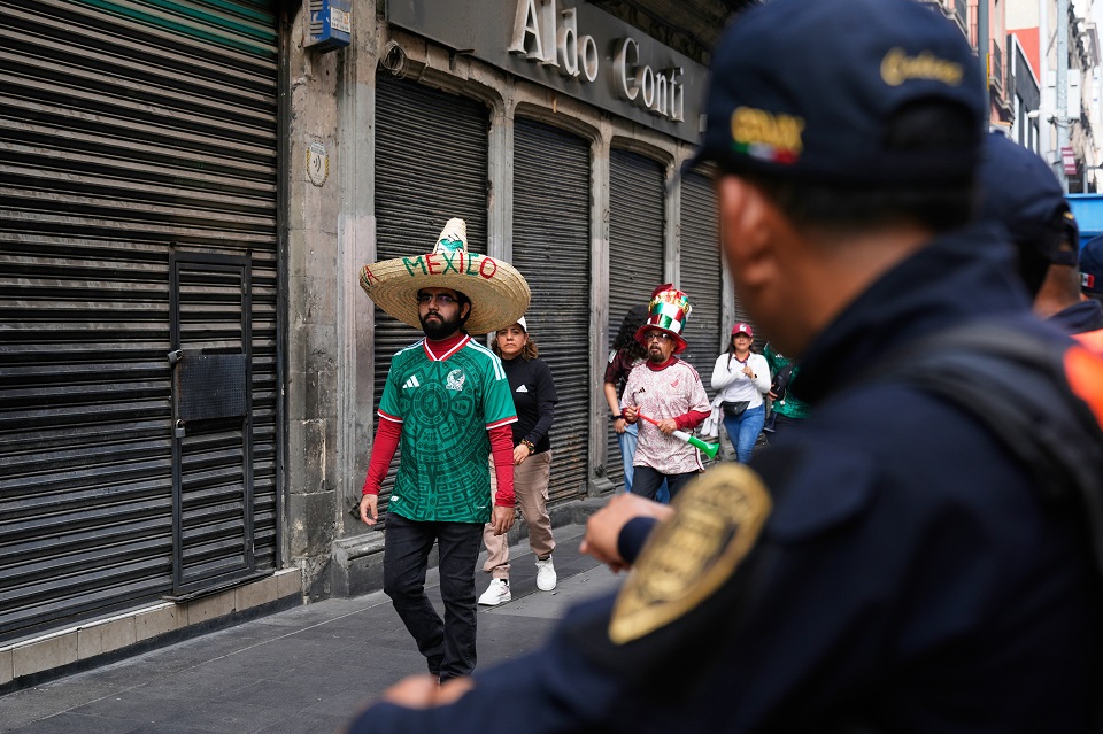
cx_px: 546
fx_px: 1531
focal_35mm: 50
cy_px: 357
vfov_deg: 27.0
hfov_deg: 39.6
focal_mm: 48
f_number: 4
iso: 160
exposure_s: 1/500
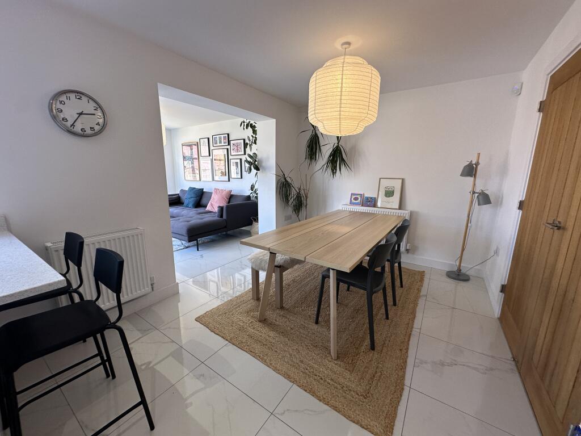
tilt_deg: -10.8
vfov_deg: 85.7
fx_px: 235
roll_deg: -0.3
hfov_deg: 102.1
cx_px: 290
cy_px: 218
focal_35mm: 14
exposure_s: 1/100
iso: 100
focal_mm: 2.22
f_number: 2.2
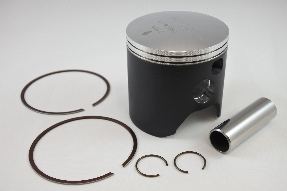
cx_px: 144
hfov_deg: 41.1
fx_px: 383
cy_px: 96
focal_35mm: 48
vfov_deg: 28.1
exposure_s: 1/125
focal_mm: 18
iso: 400
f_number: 4.5
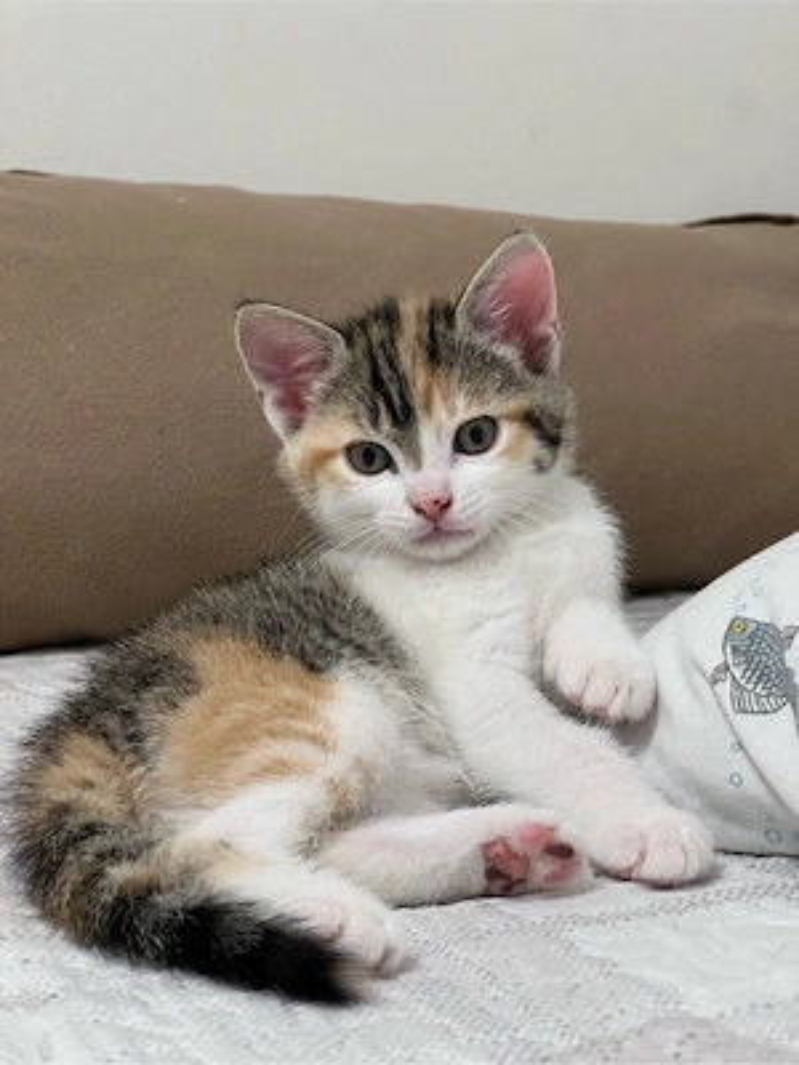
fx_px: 2370
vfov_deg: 25.3
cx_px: 400
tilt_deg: -2.9
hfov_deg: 19.1
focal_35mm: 77
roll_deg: +1.6
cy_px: 532
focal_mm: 9
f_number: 2.8
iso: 400
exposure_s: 1/50
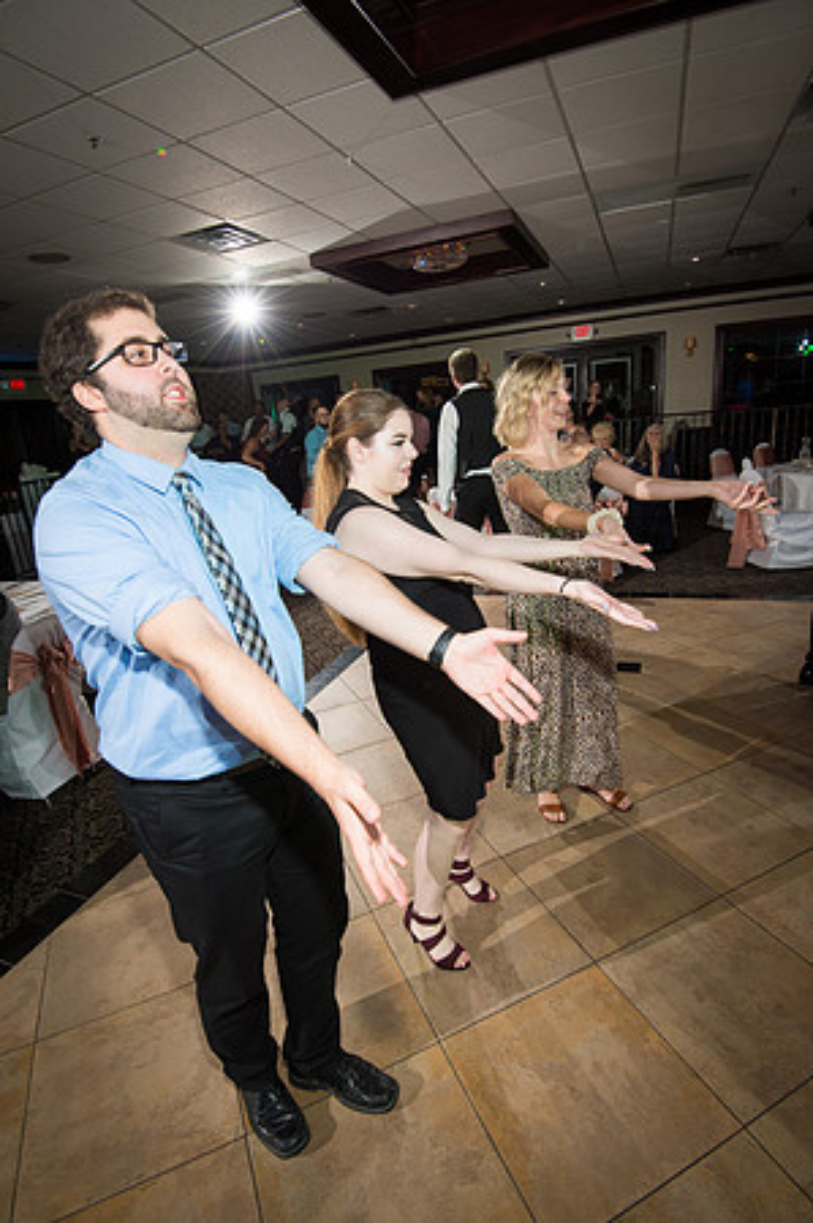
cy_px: 612
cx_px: 406
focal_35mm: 18
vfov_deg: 90.1
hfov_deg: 67.3
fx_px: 611
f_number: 5.6
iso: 800
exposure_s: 1/125
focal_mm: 18
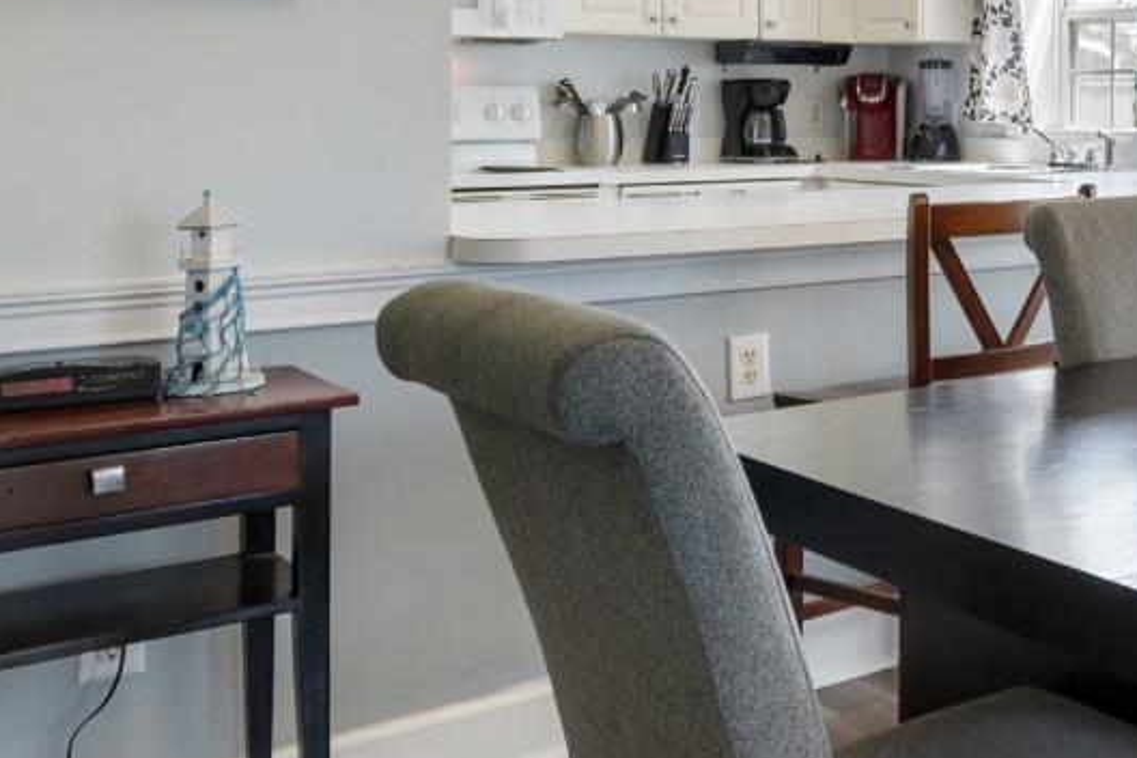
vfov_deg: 28.0
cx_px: 1361
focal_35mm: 46
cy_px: 60
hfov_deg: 34.4
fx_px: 1453
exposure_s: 1/40
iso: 100
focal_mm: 10
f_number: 4.5
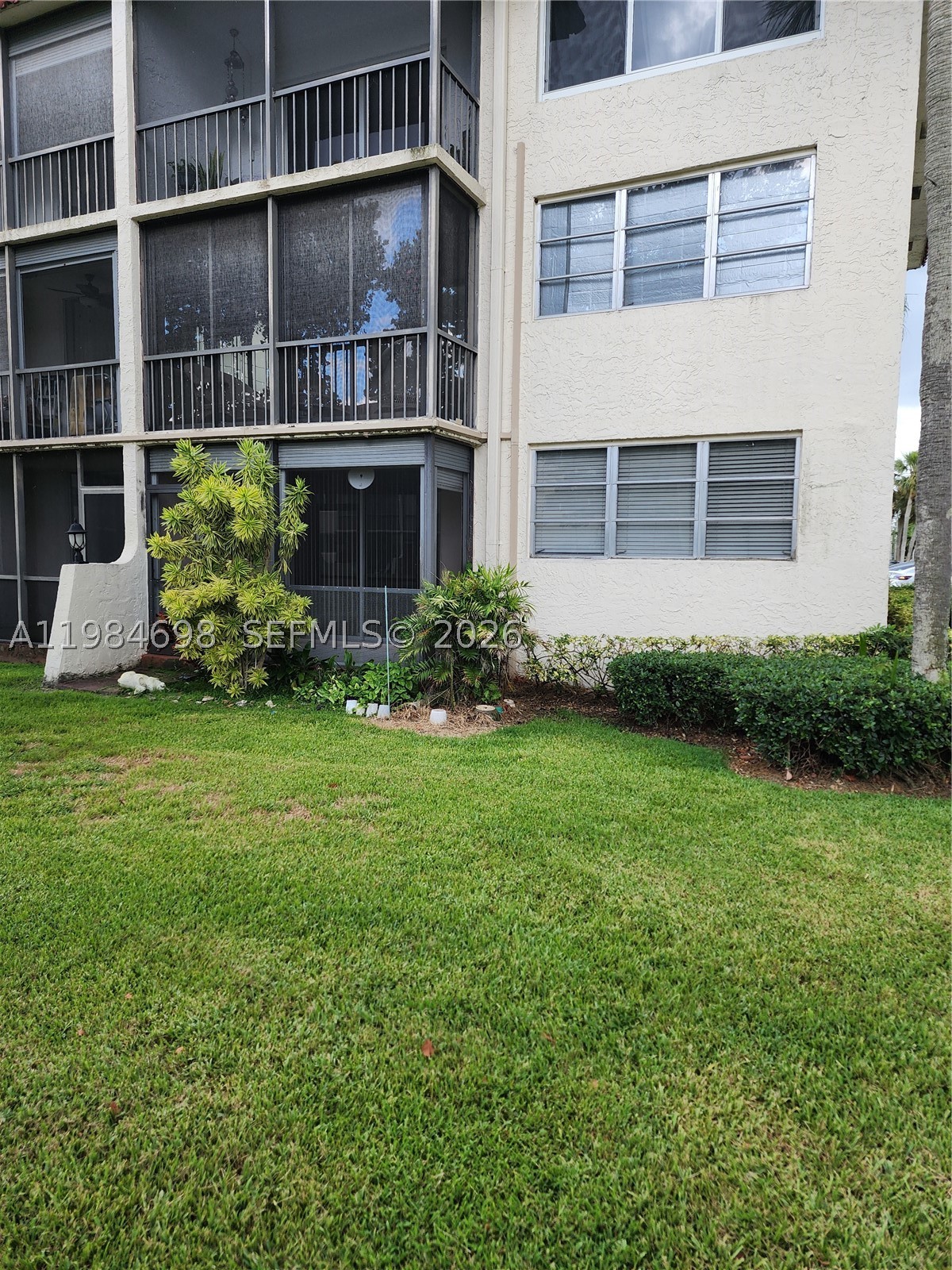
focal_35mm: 23
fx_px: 843
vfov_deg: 73.9
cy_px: 635
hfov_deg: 58.9
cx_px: 476
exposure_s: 1/180
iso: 50
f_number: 1.8
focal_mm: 6.4
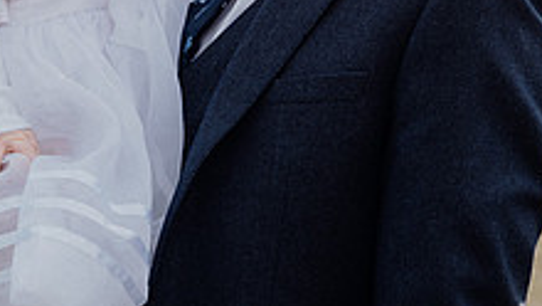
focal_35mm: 113
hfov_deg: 18.9
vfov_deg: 10.7
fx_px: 1625
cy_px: 11
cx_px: 204
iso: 160
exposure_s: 1/160
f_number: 5
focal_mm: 41
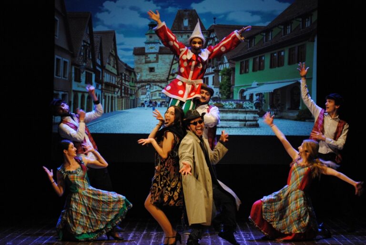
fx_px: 1069
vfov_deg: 13.1
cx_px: 183
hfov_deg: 19.4
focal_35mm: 105
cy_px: 122
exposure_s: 1/50
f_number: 4
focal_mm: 70
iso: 800
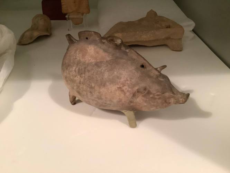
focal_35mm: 31
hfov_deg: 58.3
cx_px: 115
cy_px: 86
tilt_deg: -34.6
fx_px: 206
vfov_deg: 45.5
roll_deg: +1.3
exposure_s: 1/60
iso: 200
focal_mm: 3.3
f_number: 2.4
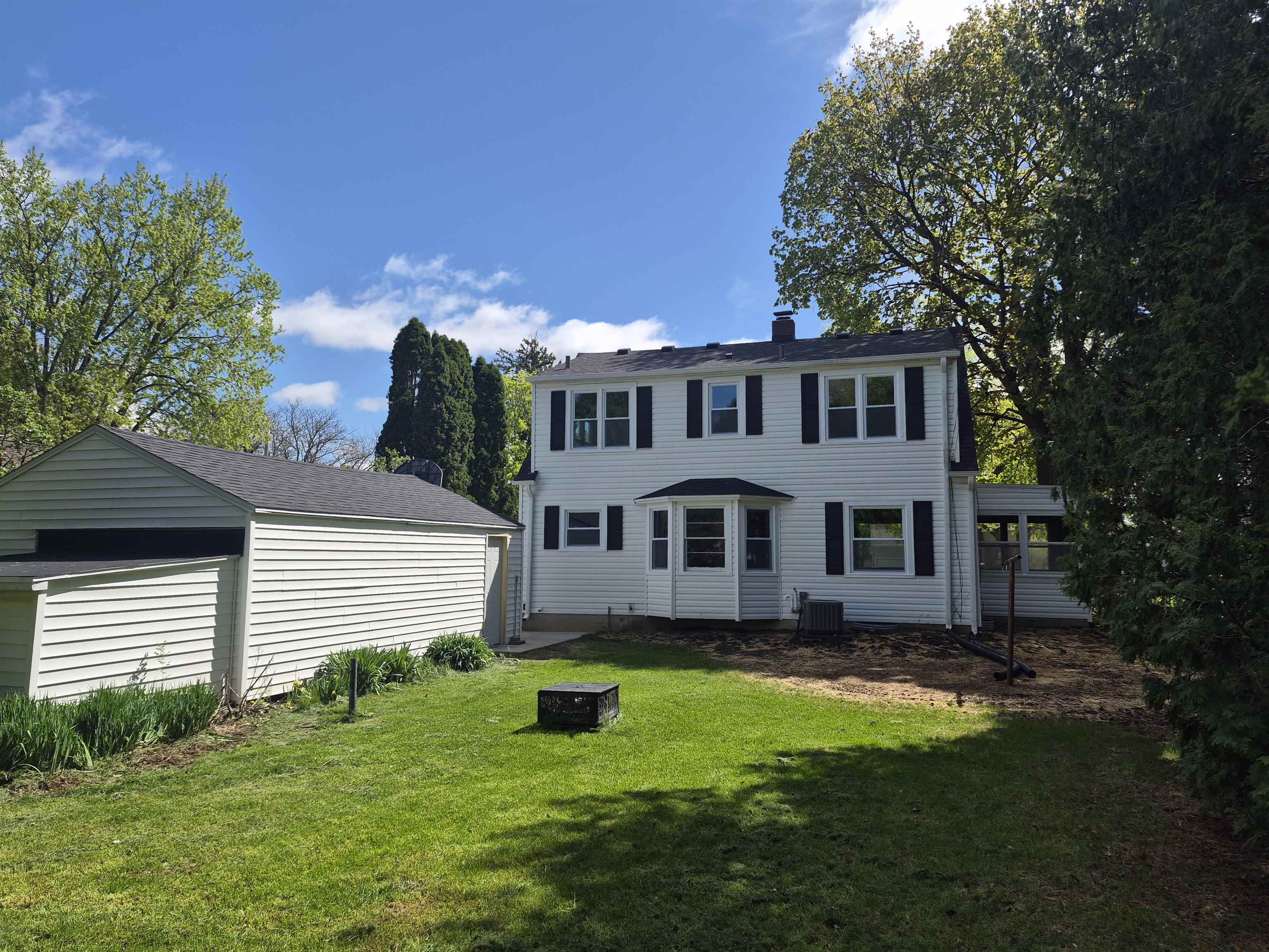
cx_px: 634
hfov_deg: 73.9
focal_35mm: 23
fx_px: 843
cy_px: 476
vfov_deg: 58.9
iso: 80
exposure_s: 1/4896
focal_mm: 5.4
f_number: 1.8
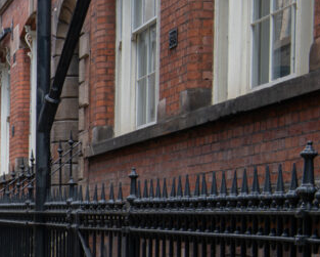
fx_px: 1033
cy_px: 247
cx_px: -173
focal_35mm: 109
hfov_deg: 16.0
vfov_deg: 14.0
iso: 200
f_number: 8
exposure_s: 1/40
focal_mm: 35
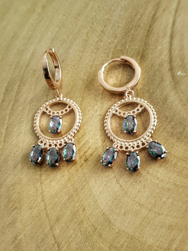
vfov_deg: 67.3
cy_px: 126
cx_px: 94
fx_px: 188
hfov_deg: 53.1
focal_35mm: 26
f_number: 1.7
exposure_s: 1/50
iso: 80
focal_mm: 4.3
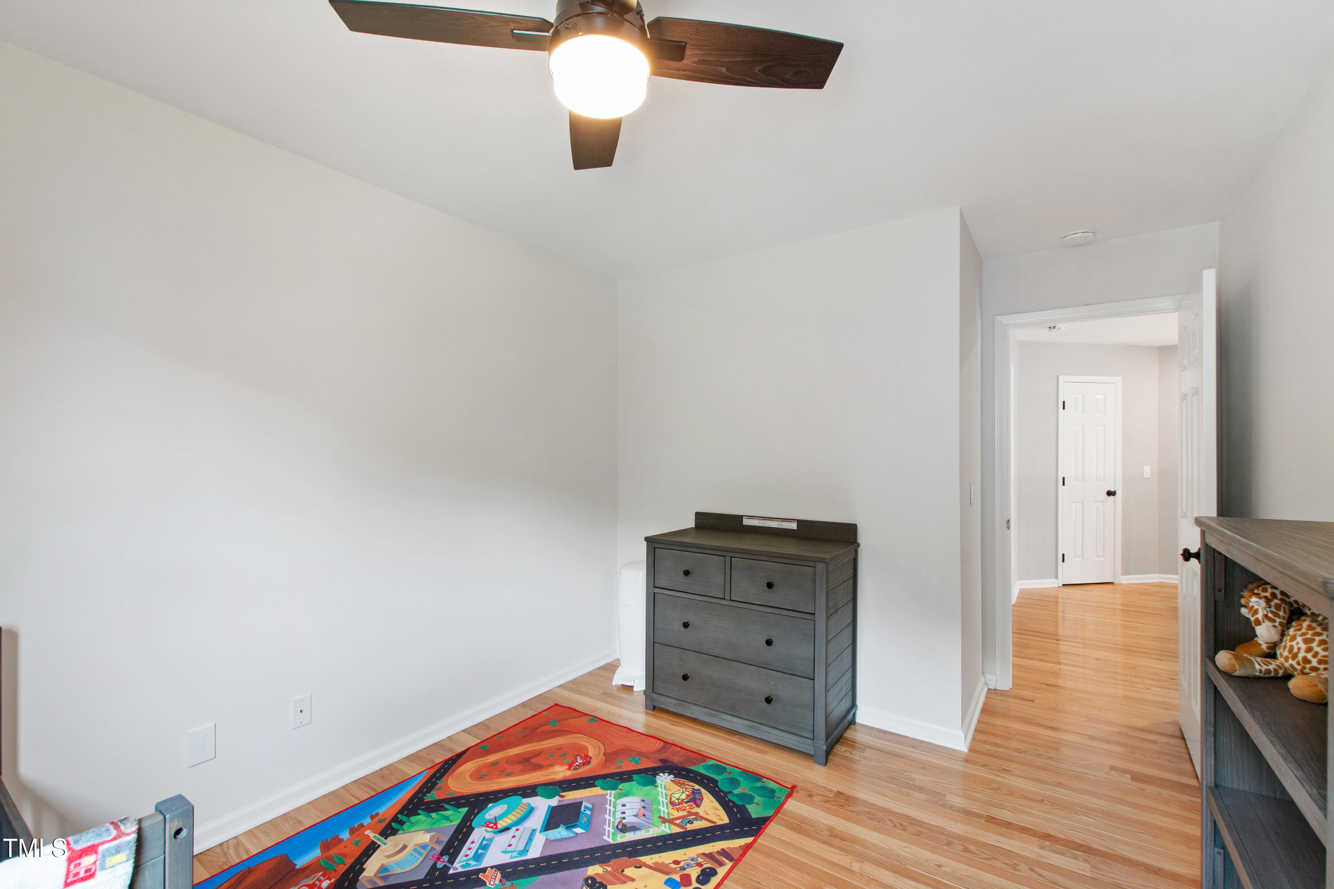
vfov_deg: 77.3
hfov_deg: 100.4
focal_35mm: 15
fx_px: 556
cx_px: 667
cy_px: 444
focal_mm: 10
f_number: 8
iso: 100
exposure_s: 1/1.67
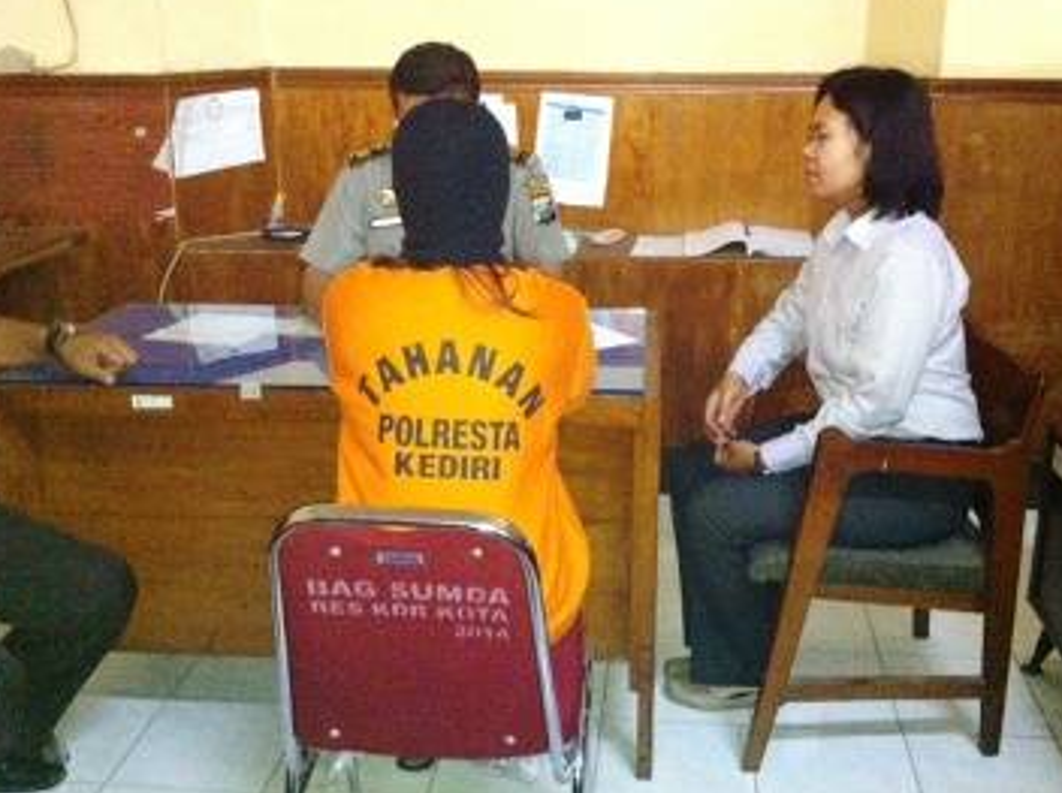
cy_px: 365
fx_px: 1226
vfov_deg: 35.9
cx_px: 588
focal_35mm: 40
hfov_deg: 46.8
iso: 1000
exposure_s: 1/15
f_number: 2.8
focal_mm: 3.85
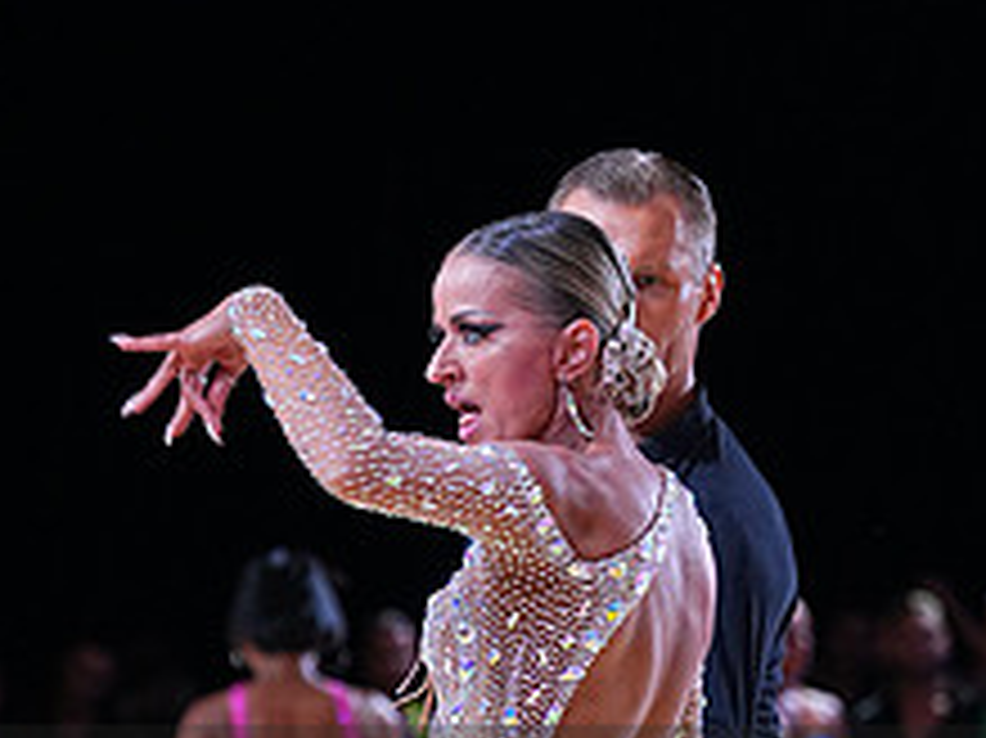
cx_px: 538
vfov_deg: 4.3
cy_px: 878
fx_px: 9793
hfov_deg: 5.8
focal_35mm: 344
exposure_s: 1/500
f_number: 4
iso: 1600
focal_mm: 135
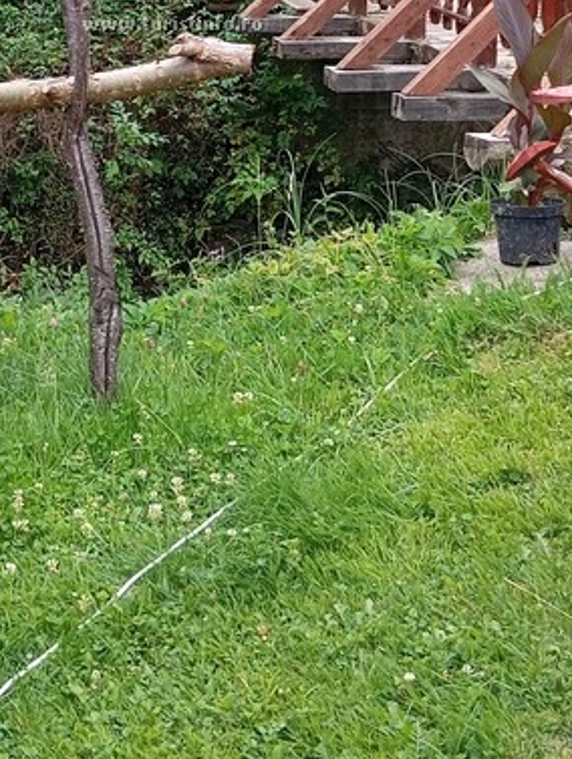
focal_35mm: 76
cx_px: 150
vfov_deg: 24.1
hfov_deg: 19.3
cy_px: -54
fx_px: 1670
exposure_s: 1/146
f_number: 1.8
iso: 108
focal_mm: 4.22
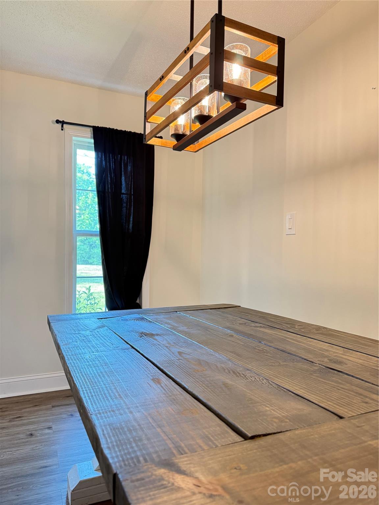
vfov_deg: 71.6
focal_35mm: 24
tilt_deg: +0.7
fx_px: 350
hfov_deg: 56.8
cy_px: 252
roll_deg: -1.0
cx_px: 190
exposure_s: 1/60
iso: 400
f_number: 1.78
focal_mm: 6.76
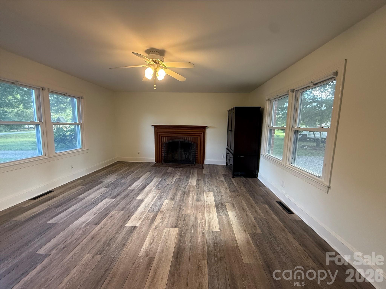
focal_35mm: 14
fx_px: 156
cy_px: 144
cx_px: 193
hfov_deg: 102.1
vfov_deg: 85.7
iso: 320
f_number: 2.2
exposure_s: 1/120
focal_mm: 2.22
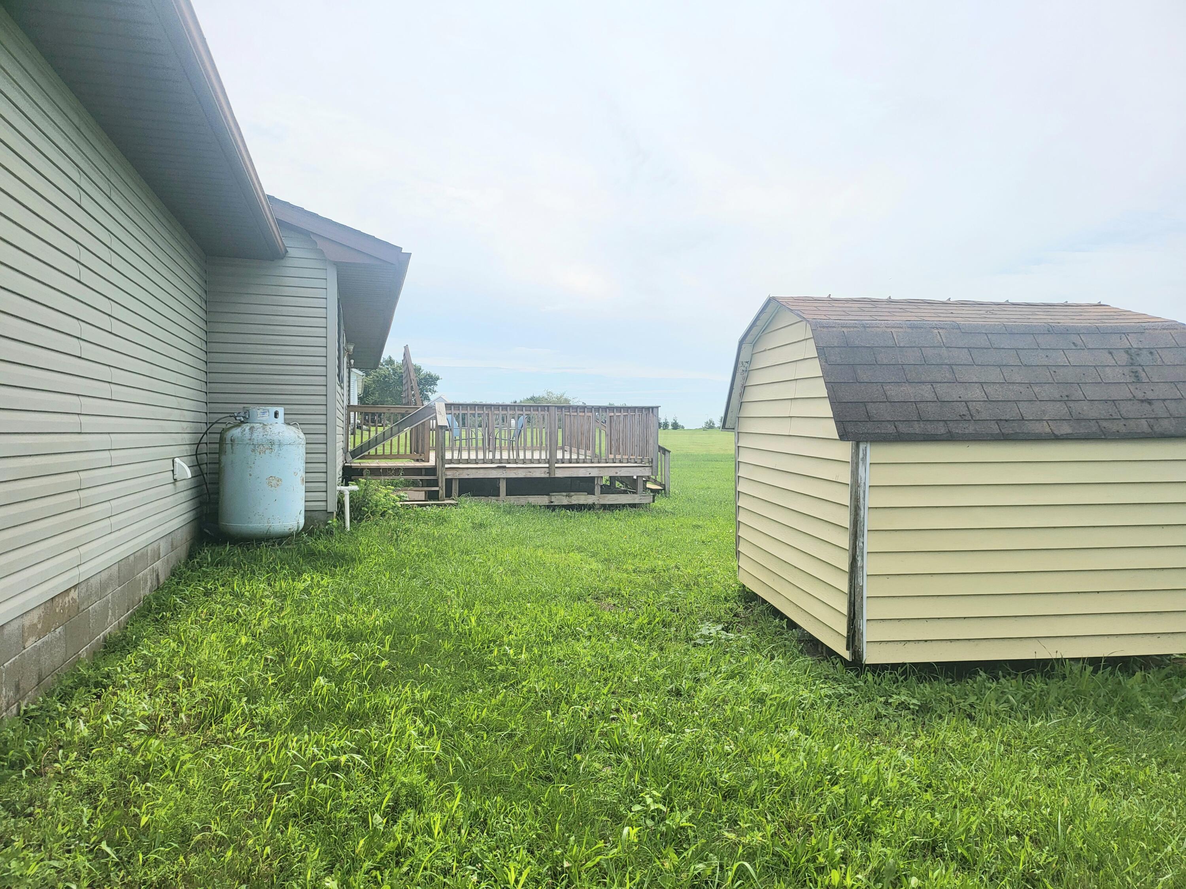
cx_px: 593
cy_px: 444
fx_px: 822
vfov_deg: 56.8
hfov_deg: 71.6
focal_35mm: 24
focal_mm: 5
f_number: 1.8
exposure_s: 1/5000
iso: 40
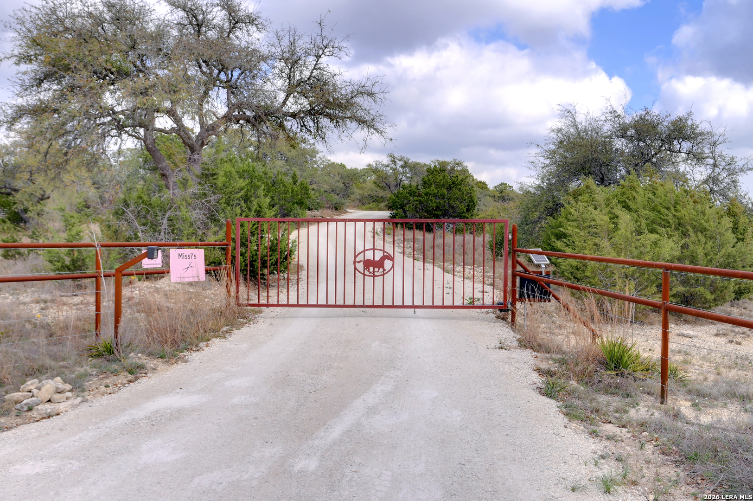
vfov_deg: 43.5
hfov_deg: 62.0
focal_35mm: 30
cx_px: 376
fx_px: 627
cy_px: 250
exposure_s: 1/640
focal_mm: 30
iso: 400
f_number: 11
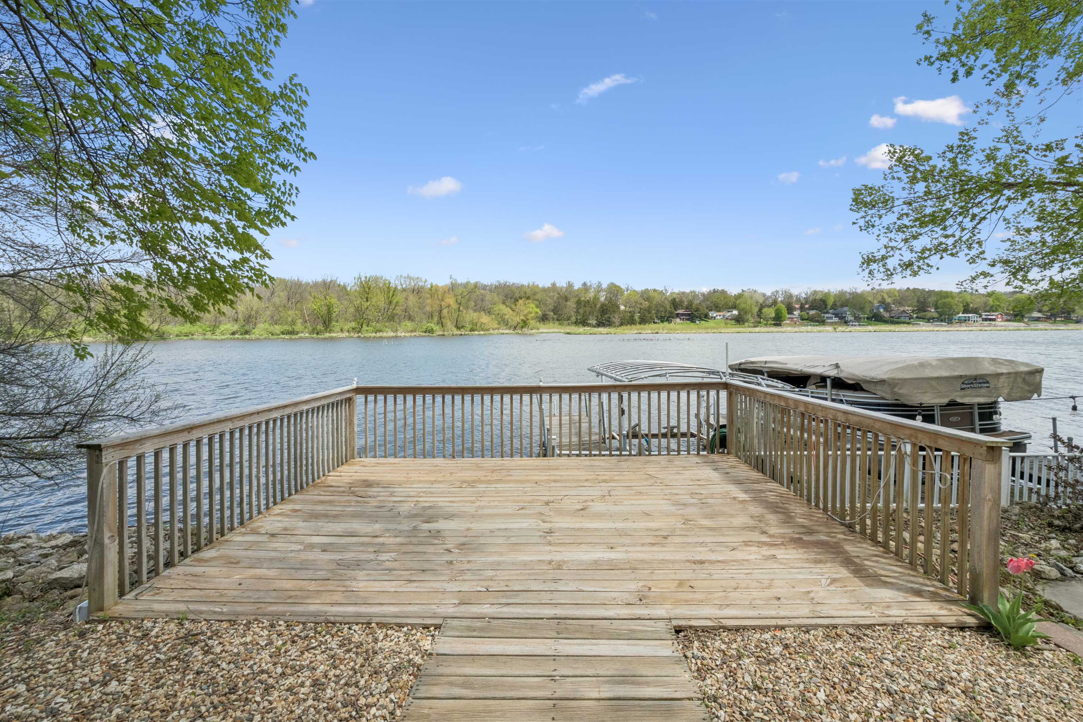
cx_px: 542
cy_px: 361
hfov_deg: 96.7
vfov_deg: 73.7
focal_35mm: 16
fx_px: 481
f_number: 18
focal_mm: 16
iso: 800
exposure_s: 1/640
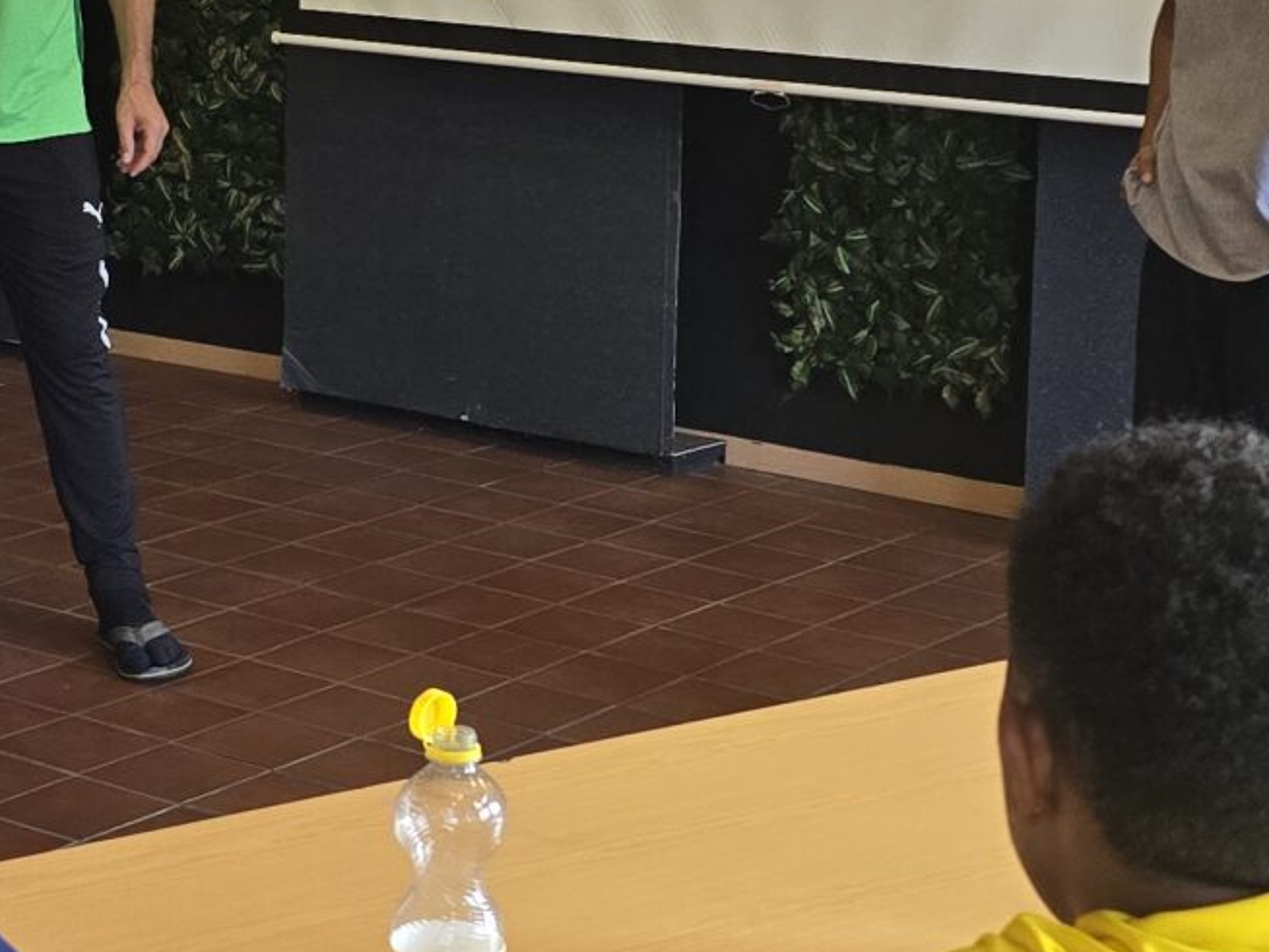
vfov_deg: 16.3
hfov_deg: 21.7
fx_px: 3301
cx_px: 429
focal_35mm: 90
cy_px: 182
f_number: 1.7
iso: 200
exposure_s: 1/180
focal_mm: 6.3
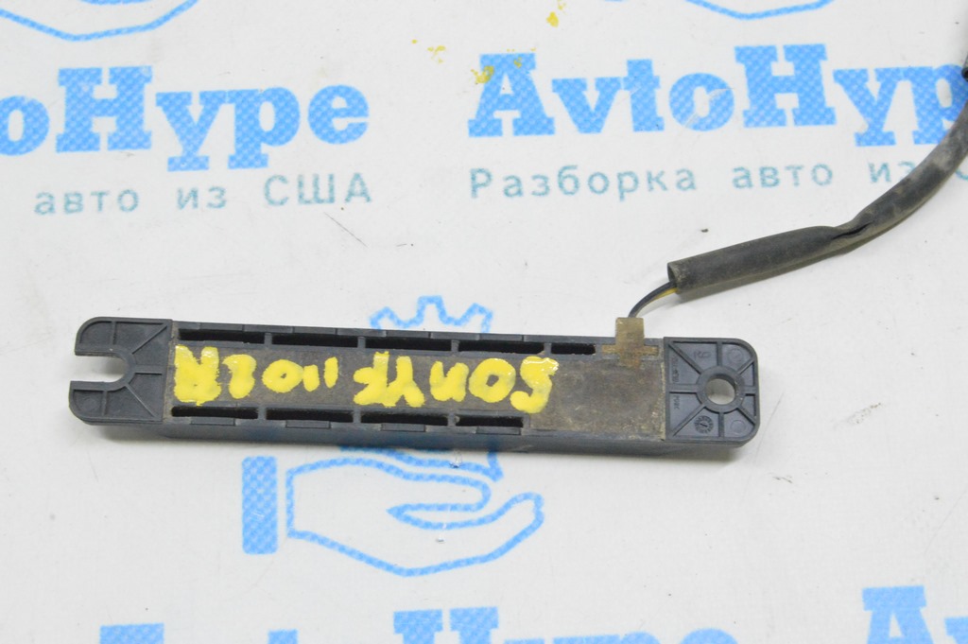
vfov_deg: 19.7
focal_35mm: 69
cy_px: 322
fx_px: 1854
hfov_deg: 29.3
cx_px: 484
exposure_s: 1/15
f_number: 20
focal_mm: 46
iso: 6400
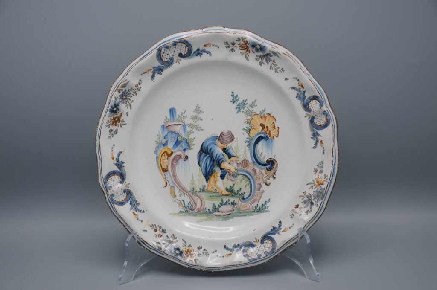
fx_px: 691
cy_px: 145
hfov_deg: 35.1
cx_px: 218
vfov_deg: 23.7
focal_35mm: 57
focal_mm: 38
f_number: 4.5
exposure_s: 1/125
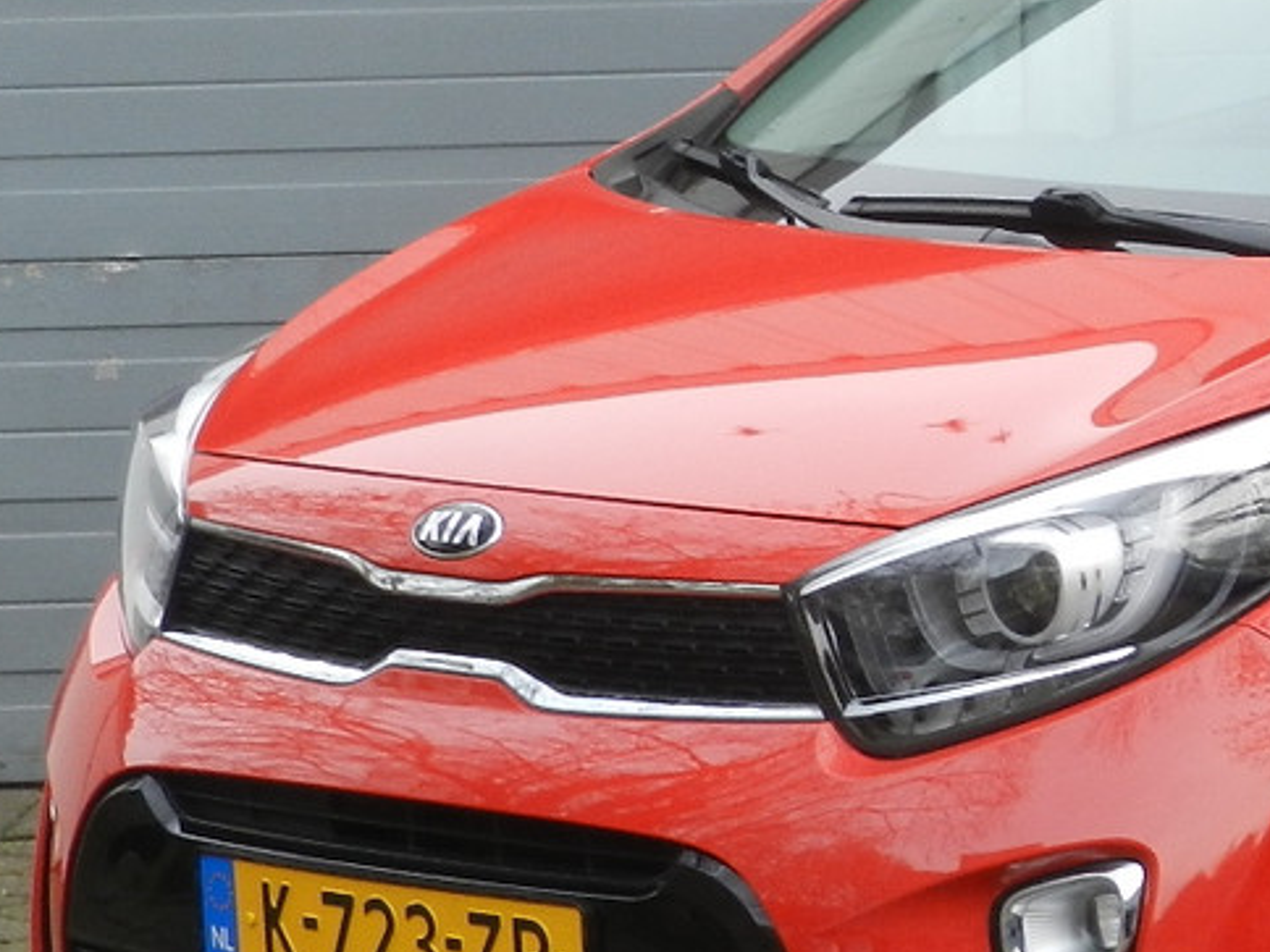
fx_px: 12547
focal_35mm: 342
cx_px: 1850
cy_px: 349
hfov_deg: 5.7
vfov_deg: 4.3
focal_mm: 20.5
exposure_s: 1/125
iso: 160
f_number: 4.8
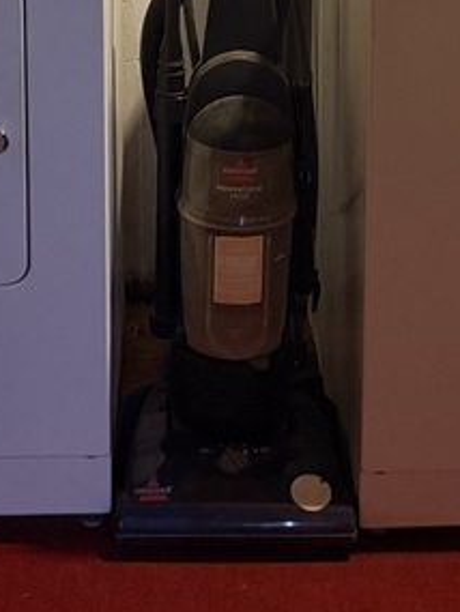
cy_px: -94
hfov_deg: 16.2
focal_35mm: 91
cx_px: 219
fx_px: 1611
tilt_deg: -11.6
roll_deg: -0.3
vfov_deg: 20.3
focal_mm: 6.76
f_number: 1.78
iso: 640
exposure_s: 1/60
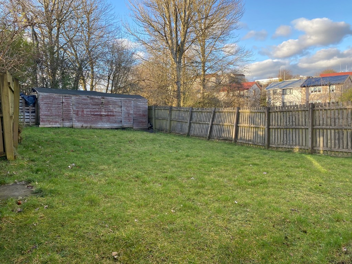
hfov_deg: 67.3
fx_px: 264
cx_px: 176
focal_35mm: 26
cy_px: 132
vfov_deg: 53.1
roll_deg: +2.0
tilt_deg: -5.1
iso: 32
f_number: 1.8
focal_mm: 4.25
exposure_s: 1/385
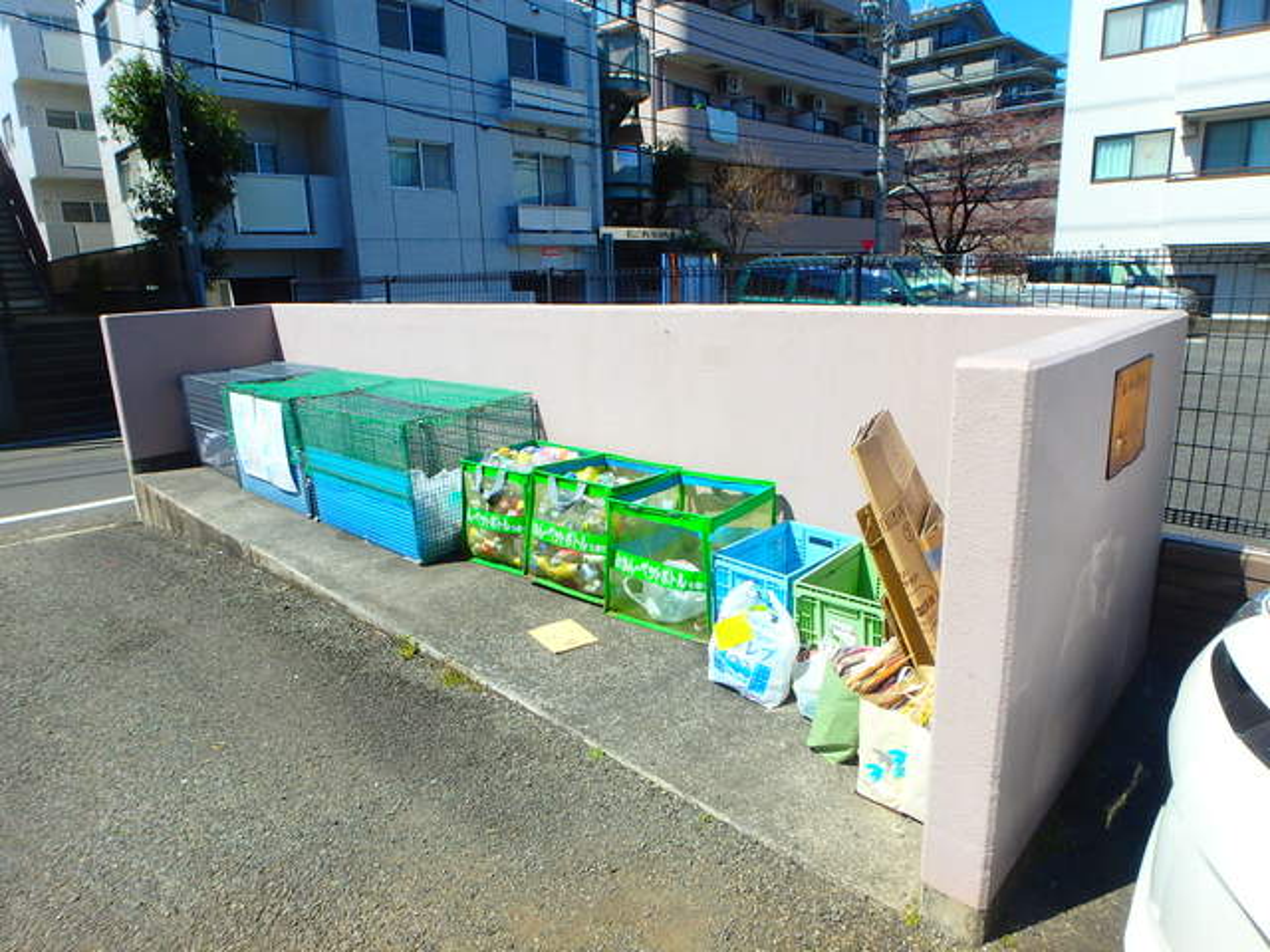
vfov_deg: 63.4
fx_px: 770
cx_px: 635
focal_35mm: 21
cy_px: 476
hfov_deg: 79.0
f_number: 6
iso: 125
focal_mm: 3.7
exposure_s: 1/400
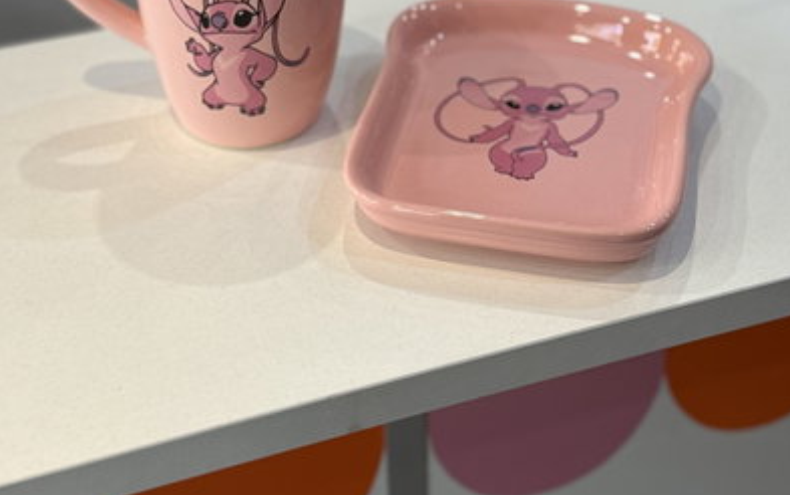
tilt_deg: -27.0
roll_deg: +1.0
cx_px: 398
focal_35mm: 69
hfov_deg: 29.8
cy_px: 15
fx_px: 1486
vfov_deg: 18.5
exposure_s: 1/100
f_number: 1.78
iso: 64
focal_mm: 6.76
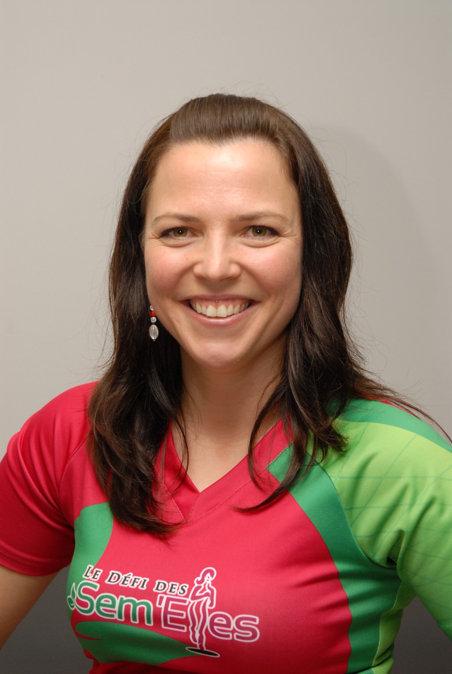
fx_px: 1746
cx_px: 226
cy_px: 337
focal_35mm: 93
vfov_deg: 21.9
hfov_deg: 14.7
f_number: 5.6
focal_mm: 62
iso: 500
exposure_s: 1/100
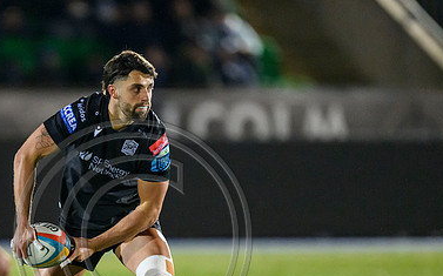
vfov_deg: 1.5
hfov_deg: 2.4
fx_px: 10653
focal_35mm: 883
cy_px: 221
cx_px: 45
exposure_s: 1/1250
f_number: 2.8
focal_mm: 400
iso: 8000
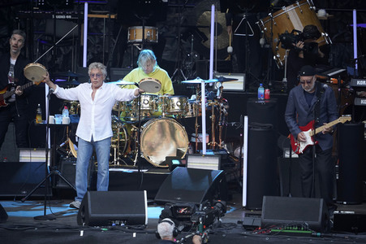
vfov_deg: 2.9
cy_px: 122
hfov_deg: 4.3
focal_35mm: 481
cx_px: 183
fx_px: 4886
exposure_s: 1/400
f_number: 6.3
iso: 2000
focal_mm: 481
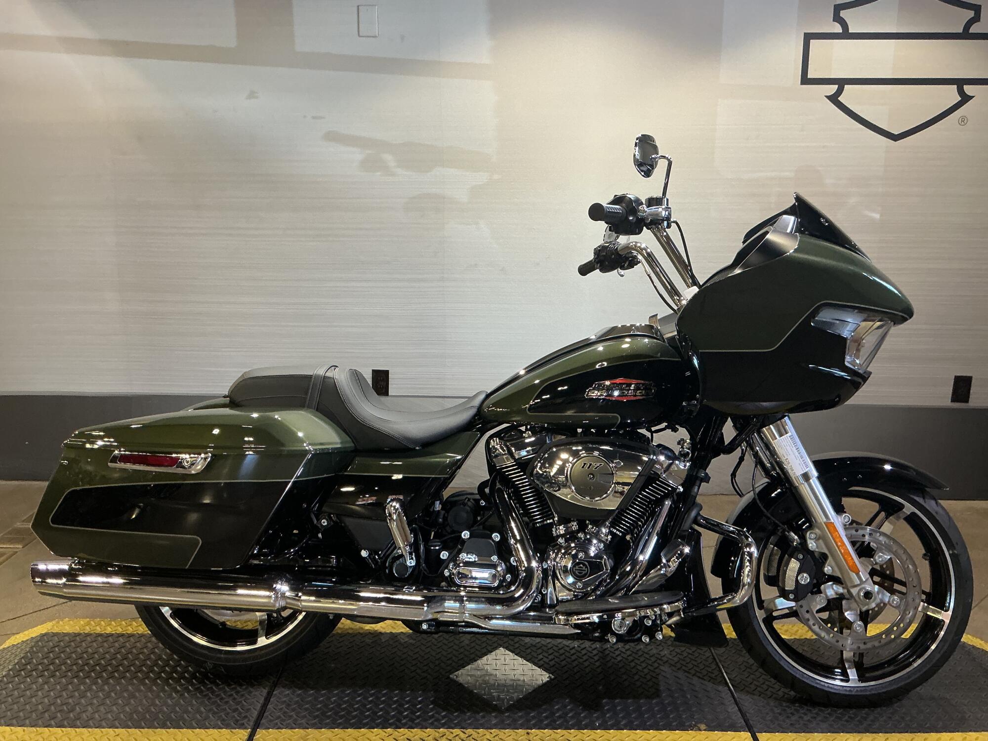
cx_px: 494
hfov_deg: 61.7
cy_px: 370
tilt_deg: -9.5
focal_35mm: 29
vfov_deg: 48.2
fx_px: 828
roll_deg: -0.4
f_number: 1.8
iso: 80
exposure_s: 1/60
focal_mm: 3
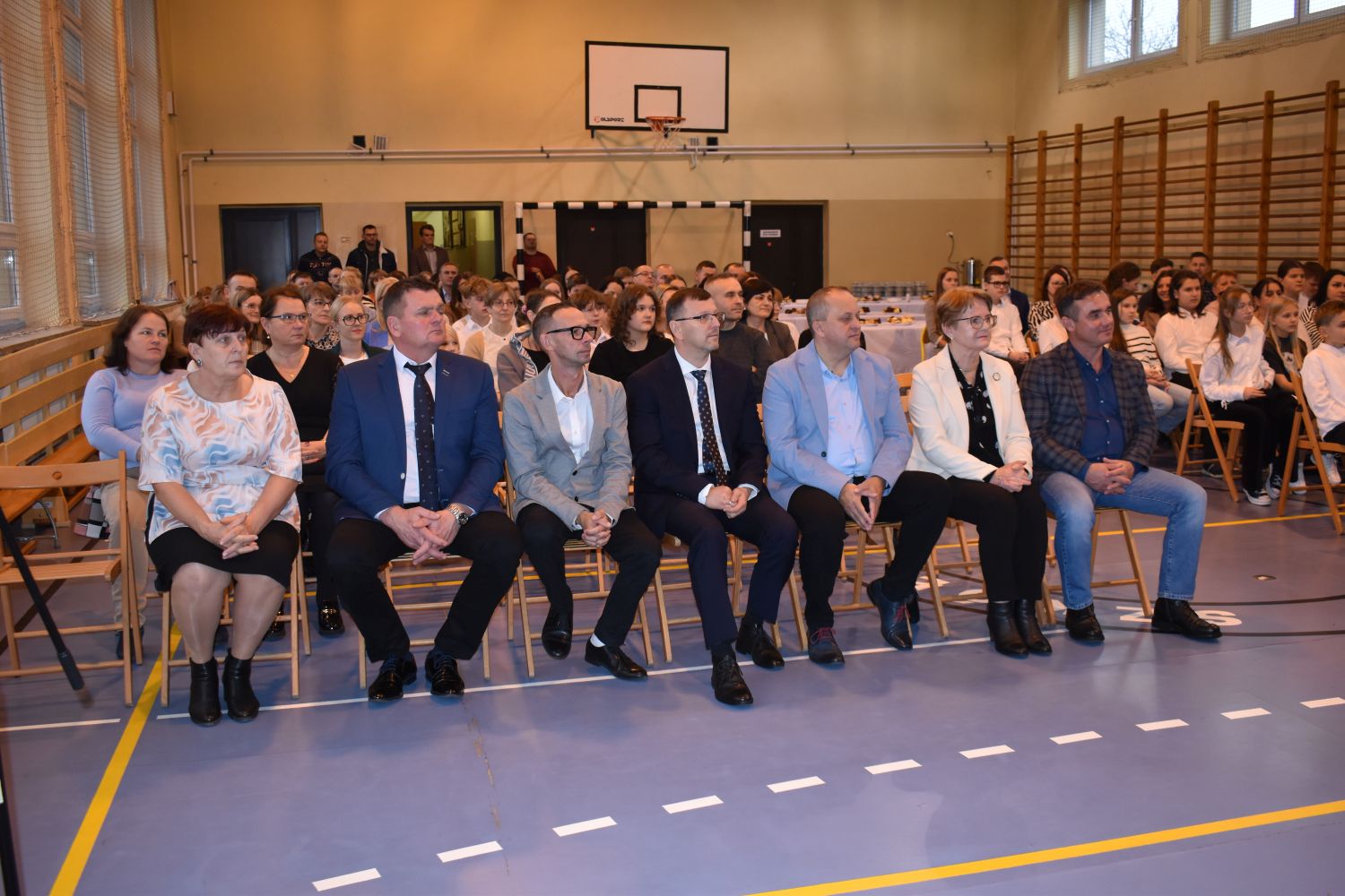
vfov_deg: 40.0
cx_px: 672
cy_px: 448
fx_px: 1233
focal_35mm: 33
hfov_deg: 57.2
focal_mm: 22
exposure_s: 1/60
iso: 800
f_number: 4
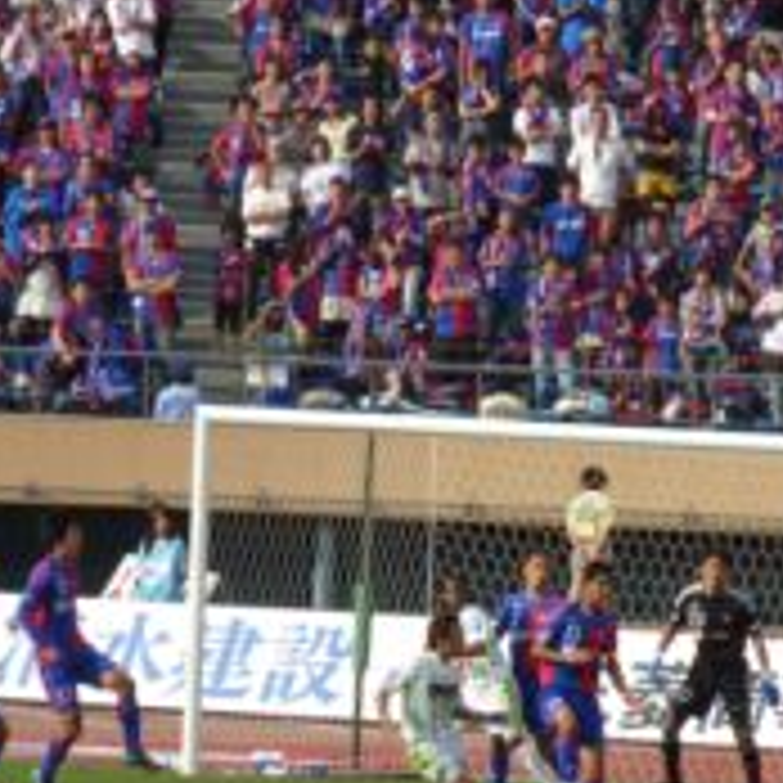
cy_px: 594
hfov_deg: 2.6
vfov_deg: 2.6
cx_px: 405
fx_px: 17530
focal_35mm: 685
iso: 125
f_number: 4.9
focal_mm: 49.2
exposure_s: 1/500
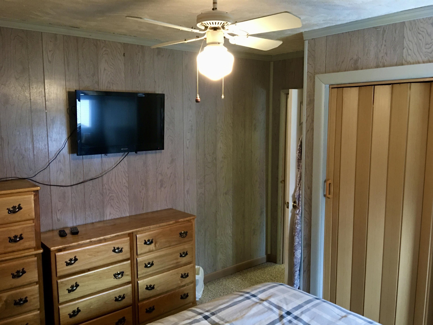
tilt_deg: -6.6
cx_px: 216
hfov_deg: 61.7
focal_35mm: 29
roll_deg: +0.4
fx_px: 363
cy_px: 162
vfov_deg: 48.2
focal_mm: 4.15
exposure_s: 1/4
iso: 64
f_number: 2.2
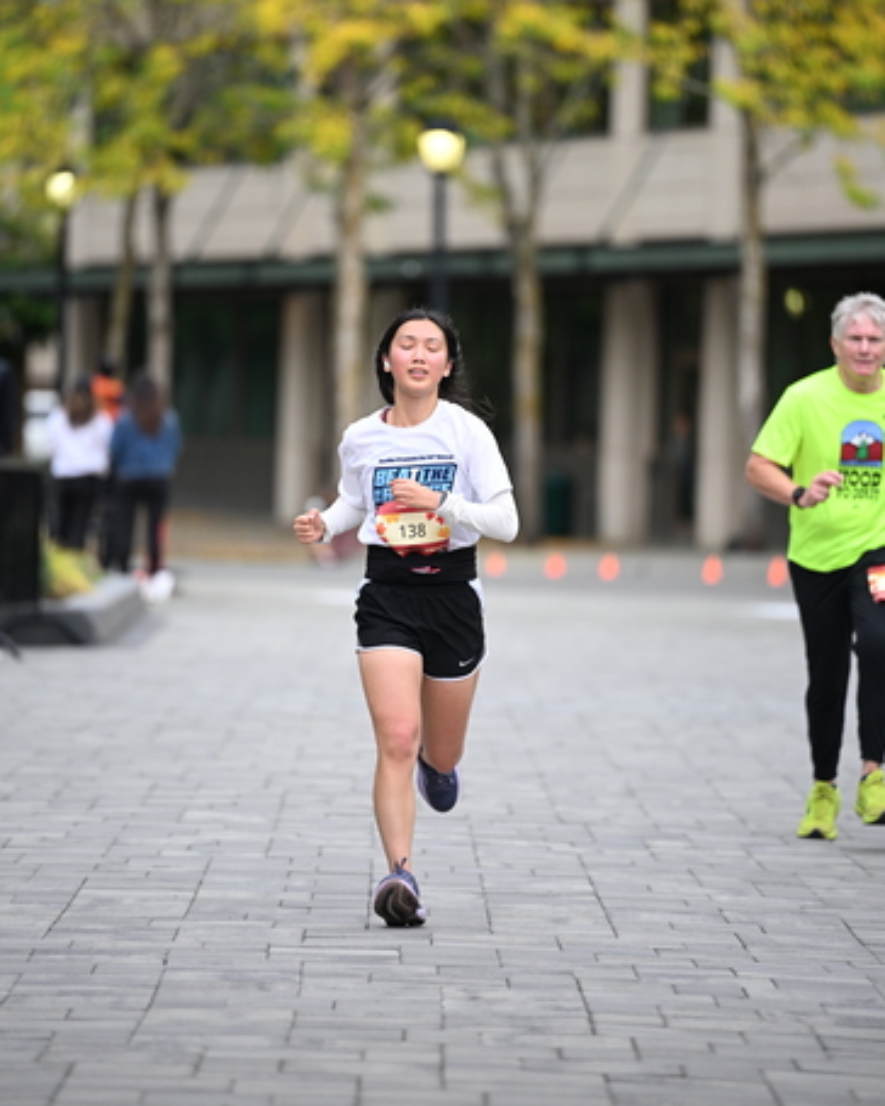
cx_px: 444
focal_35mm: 227
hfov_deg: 6.8
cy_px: 450
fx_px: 7432
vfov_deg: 8.5
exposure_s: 1/1600
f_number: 2.8
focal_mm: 200
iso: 640
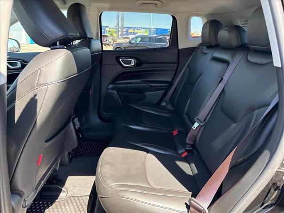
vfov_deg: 56.8
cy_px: 106
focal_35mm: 24
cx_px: 142
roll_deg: -2.5
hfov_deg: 71.6
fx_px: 197
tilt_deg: -16.4
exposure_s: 1/121
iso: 160
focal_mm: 6.76
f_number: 1.78
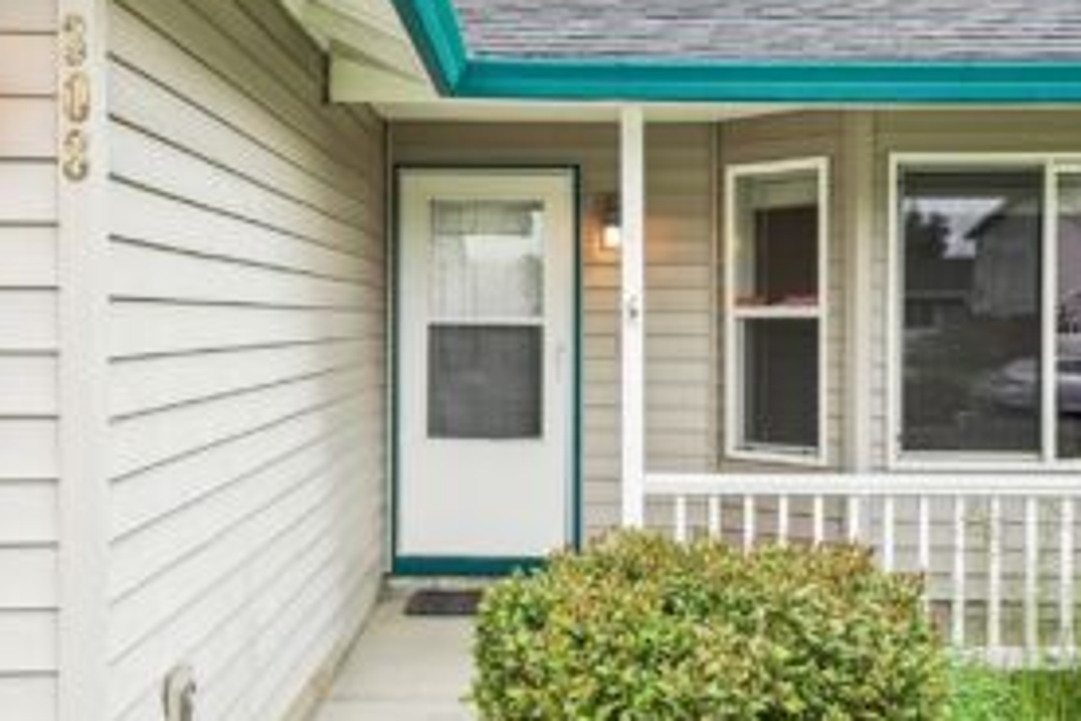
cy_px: 343
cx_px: 490
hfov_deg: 43.6
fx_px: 1351
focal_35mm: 45
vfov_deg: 29.9
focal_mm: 31
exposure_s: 1/100
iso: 400
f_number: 8
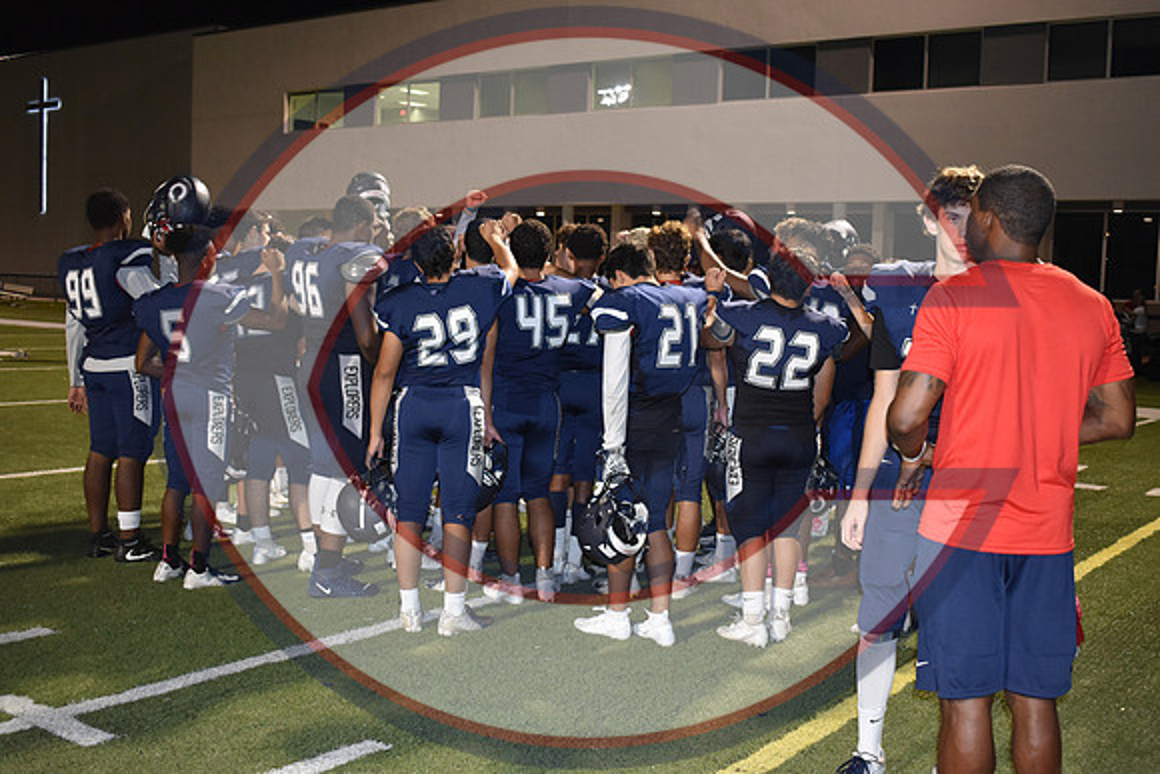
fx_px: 1257
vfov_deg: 34.2
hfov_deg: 49.5
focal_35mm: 39
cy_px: 387
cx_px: 580
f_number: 4
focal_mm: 26
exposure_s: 1/60
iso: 1250
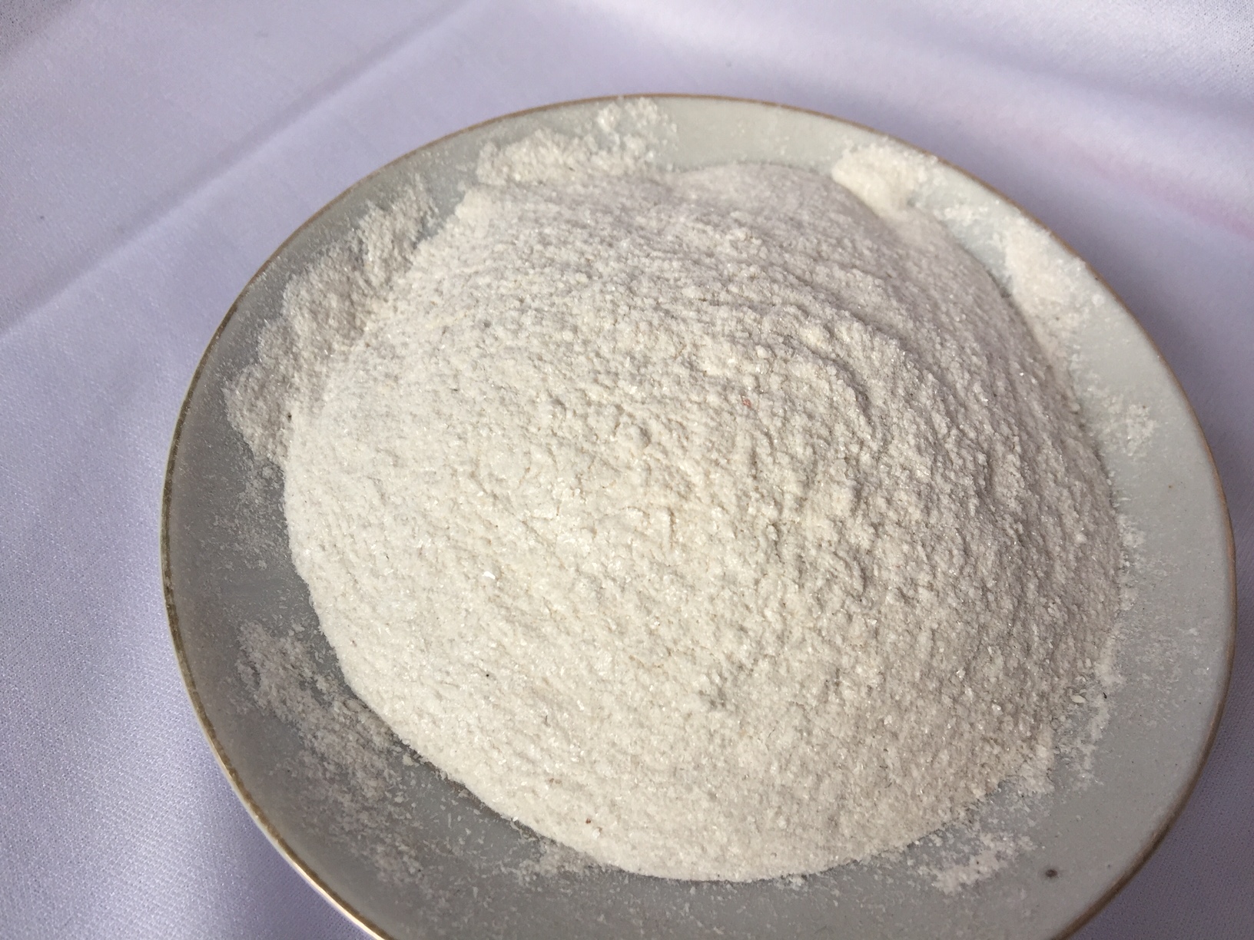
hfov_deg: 61.7
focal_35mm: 29
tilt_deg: -60.2
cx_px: 627
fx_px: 1051
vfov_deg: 48.2
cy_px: 470
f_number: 2.2
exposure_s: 1/50
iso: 32
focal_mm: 4.15
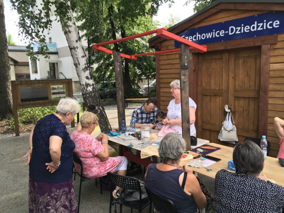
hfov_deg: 61.7
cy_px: 106
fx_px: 238
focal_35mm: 29
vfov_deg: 48.2
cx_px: 142
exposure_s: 1/176
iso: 25
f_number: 2.2
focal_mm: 4.15
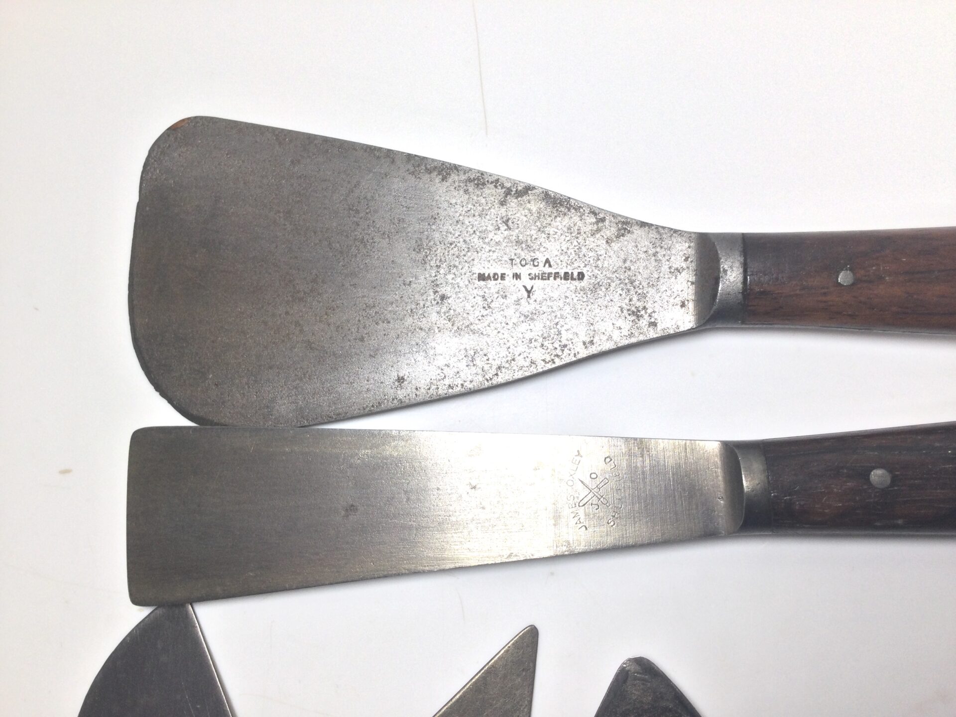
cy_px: 358
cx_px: 478
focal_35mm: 31
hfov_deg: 58.4
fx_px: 856
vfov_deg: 45.4
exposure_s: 1/117
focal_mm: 3.3
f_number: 2.4
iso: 25
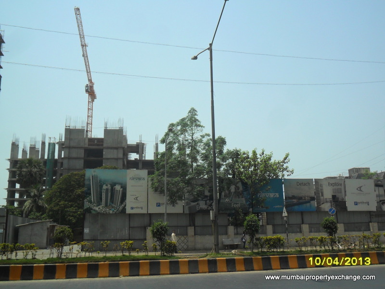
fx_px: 412
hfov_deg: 50.1
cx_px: 192
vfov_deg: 38.7
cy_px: 144
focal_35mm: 37
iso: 100
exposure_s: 1/250
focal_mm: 6.6
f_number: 10.1
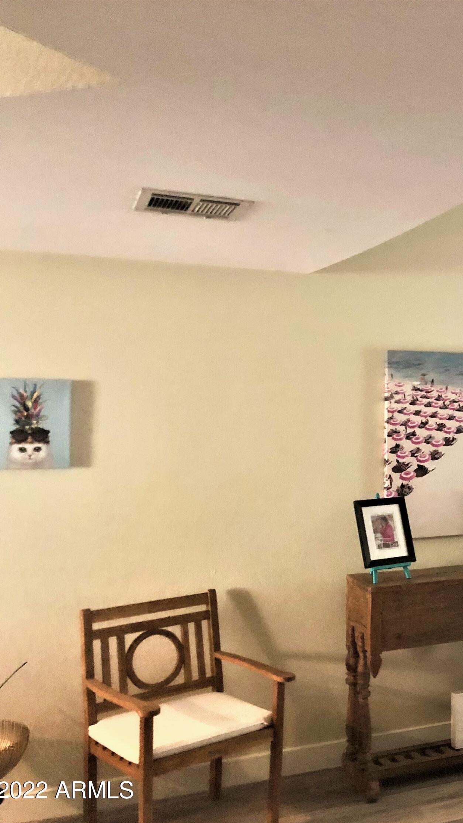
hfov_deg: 26.1
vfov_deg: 49.4
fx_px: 895
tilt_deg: +0.5
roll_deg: -1.8
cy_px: 413
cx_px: 547
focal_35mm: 41
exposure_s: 1/5
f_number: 1.8
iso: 100
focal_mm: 3.99
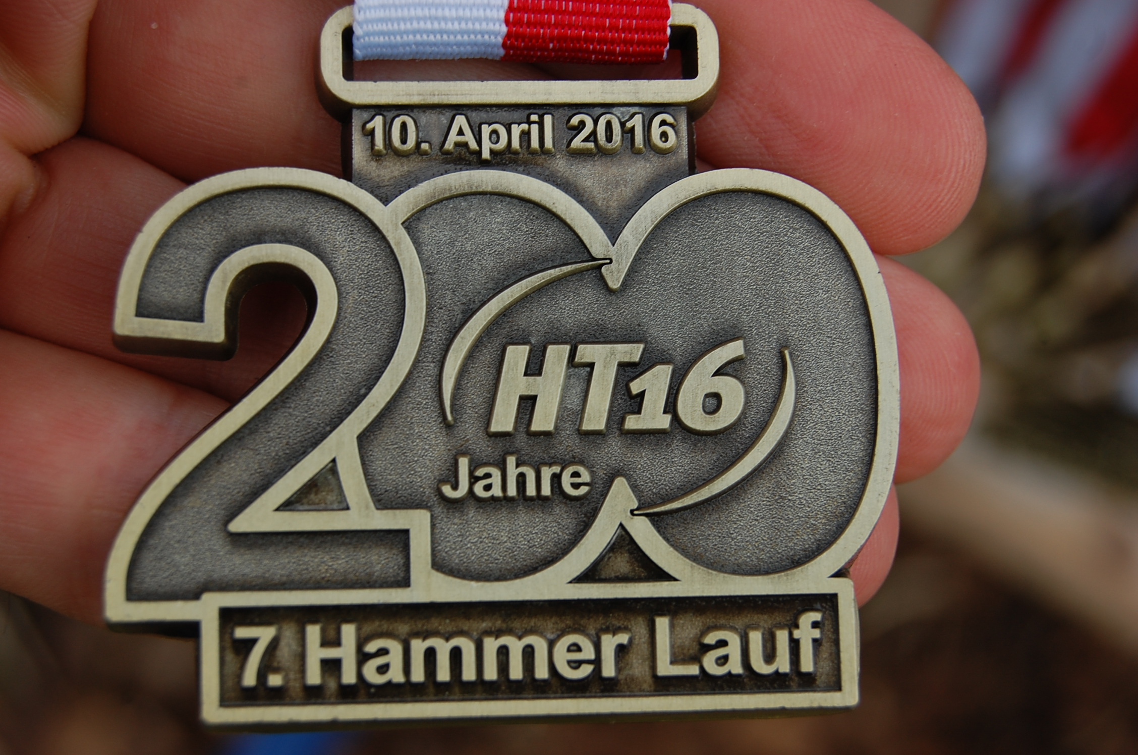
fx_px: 2272
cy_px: 378
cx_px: 569
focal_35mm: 72
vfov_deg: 18.9
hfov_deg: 28.1
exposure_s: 1/160
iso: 200
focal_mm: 48
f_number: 6.3
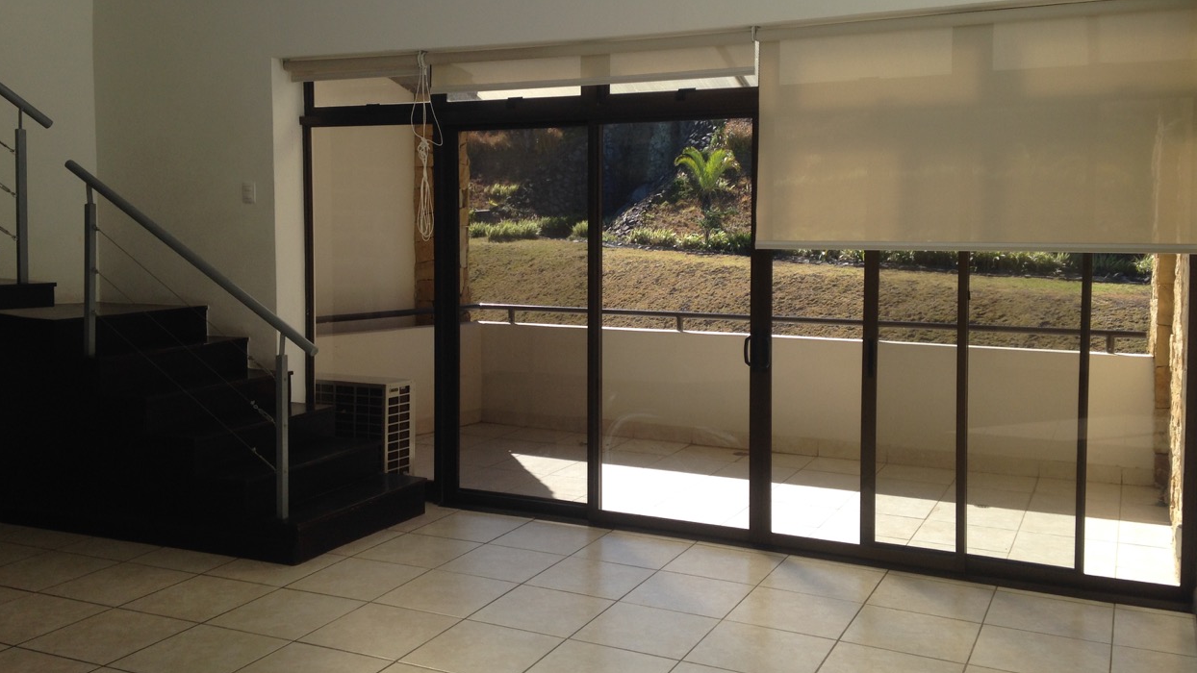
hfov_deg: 54.0
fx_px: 1174
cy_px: 291
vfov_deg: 32.0
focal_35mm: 37
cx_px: 597
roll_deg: +1.3
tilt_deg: -1.6
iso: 50
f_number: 2.4
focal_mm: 4.12
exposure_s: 1/488
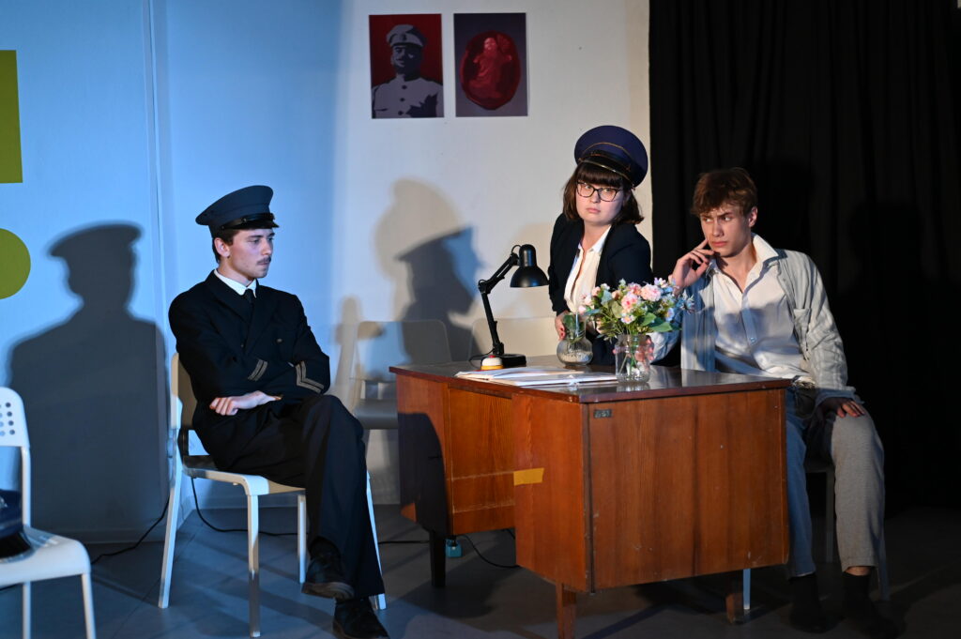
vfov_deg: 26.9
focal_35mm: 50
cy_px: 320
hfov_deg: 39.6
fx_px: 1334
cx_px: 480
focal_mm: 50
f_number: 2.5
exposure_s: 1/250
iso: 3200
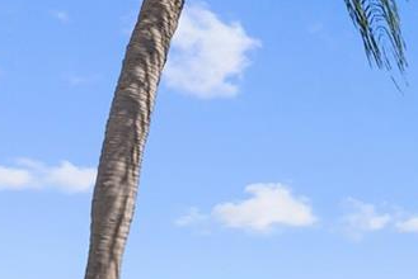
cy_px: 363
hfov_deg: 11.8
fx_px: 1976
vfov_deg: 8.0
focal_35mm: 170
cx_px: 516
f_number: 9
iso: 400
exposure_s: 1/250
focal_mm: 35
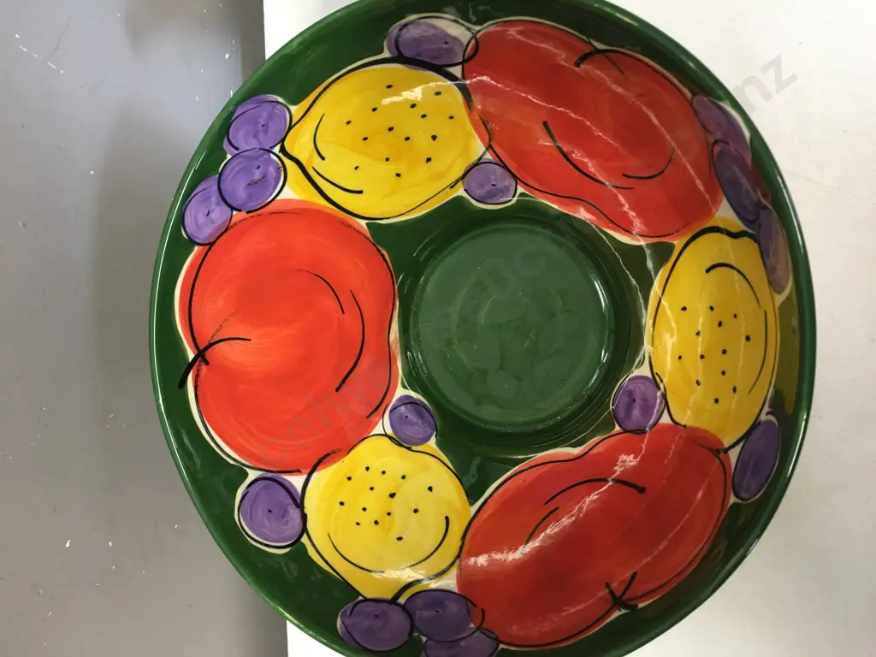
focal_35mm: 29
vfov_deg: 48.2
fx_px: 734
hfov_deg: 61.7
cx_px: 438
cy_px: 328
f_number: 2.2
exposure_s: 1/17
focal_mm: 4.15
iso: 64
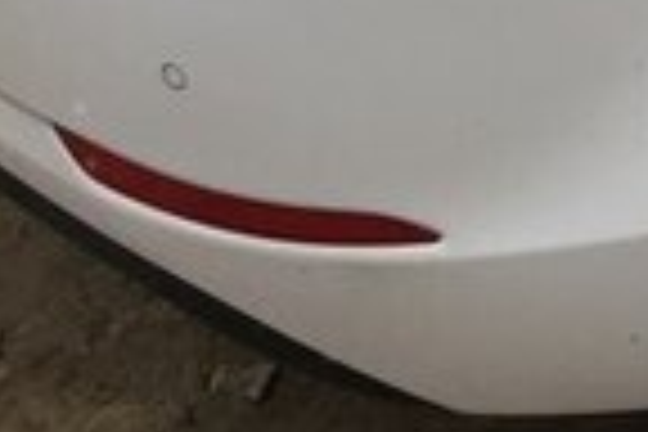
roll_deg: -2.3
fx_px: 2484
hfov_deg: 12.3
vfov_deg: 9.3
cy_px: -430
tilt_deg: -26.5
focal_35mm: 138
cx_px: 1467
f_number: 2.2
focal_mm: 4.15
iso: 32
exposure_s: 1/143
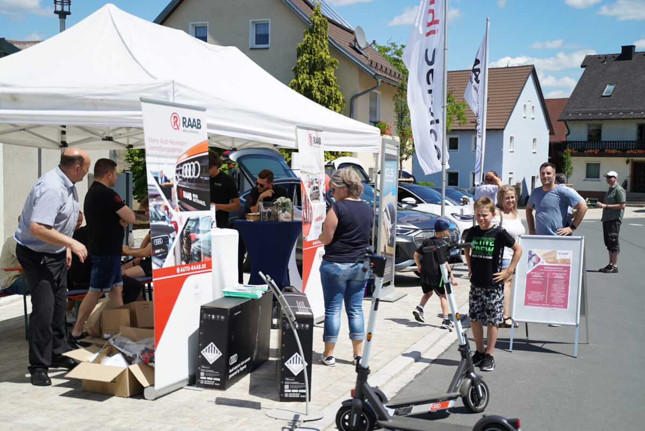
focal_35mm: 49
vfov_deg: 27.6
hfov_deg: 40.3
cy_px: 216
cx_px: 322
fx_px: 879
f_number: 2.8
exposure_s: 1/2000
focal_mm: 49
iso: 100
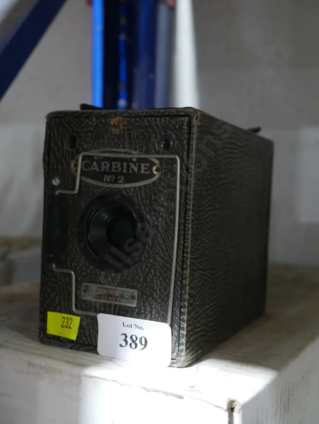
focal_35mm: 48
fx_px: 589
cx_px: 160
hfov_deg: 30.3
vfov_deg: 39.6
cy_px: 212
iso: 3200
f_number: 5.2
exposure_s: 1/60
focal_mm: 24
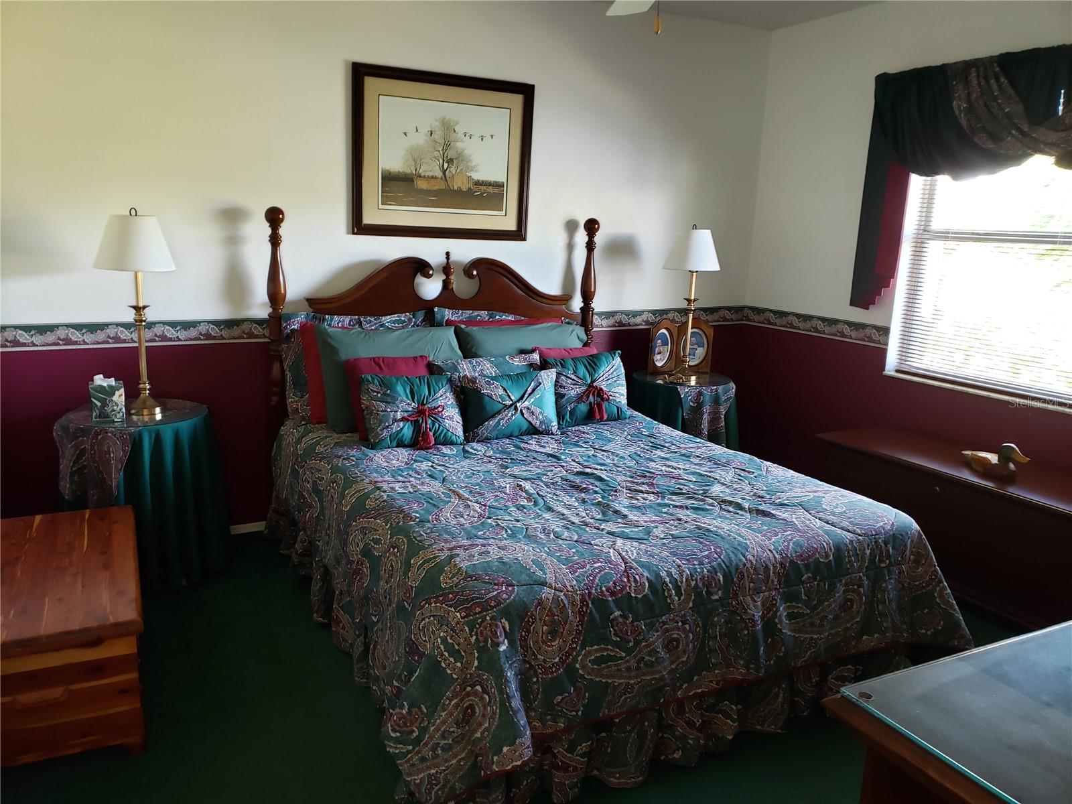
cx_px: 536
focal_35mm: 26
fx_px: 805
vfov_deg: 53.1
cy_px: 402
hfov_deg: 67.3
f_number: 2.4
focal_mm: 4.3
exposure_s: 1/20
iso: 250
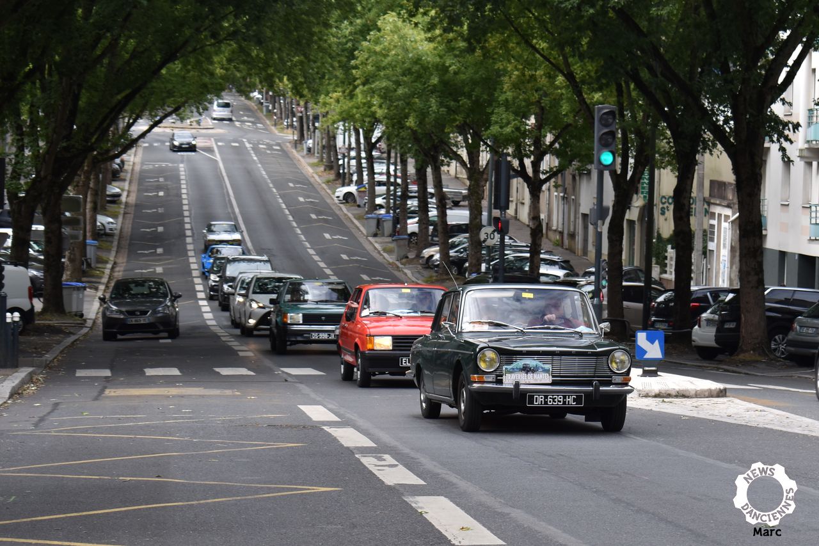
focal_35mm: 82
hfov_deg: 24.6
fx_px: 1877
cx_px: 410
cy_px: 273
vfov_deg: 16.5
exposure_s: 1/160
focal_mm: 55
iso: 100
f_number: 5.6
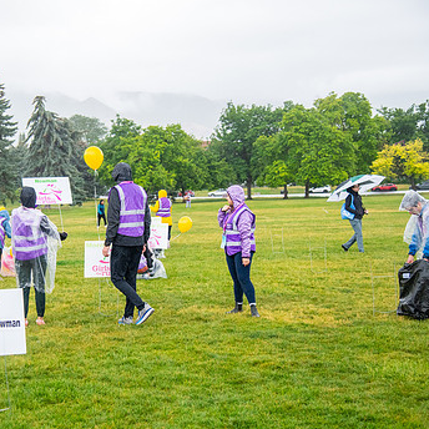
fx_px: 939
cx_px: 77
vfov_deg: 25.7
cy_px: 228
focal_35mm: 67
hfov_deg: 25.2
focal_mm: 46
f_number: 4
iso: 2500
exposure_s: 1/320
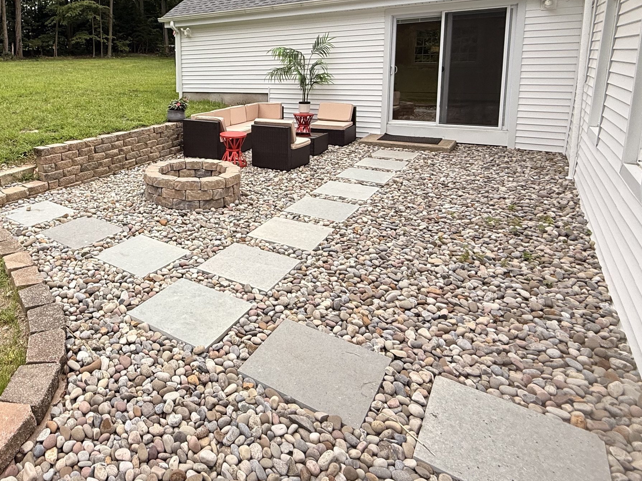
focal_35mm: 24
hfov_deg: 66.8
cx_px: 155
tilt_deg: -7.7
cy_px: 127
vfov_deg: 54.5
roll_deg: +2.0
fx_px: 445
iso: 50
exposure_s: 1/644
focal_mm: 2.22
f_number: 2.2
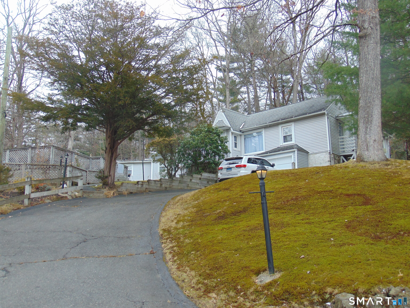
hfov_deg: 52.6
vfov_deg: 40.7
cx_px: 205
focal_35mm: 35
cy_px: 154
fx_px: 415
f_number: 3.2
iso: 80
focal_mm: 6.3
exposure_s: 1/80
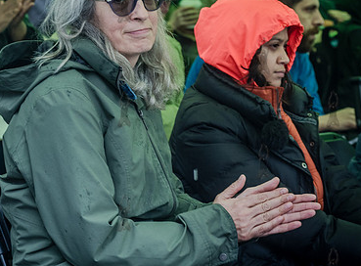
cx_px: 73
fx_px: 1565
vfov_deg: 9.7
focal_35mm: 151
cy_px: 101
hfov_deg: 13.1
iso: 640
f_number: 5.6
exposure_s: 1/250
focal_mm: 80
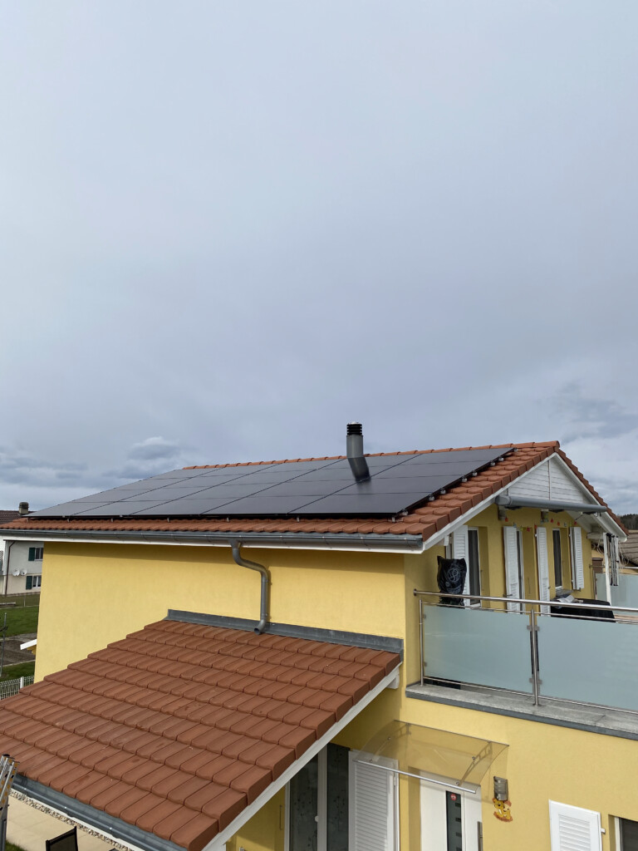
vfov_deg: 67.3
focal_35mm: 26
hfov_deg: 53.1
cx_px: 319
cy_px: 426
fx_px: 639
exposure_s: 1/3610
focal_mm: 4.25
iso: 32
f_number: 1.8
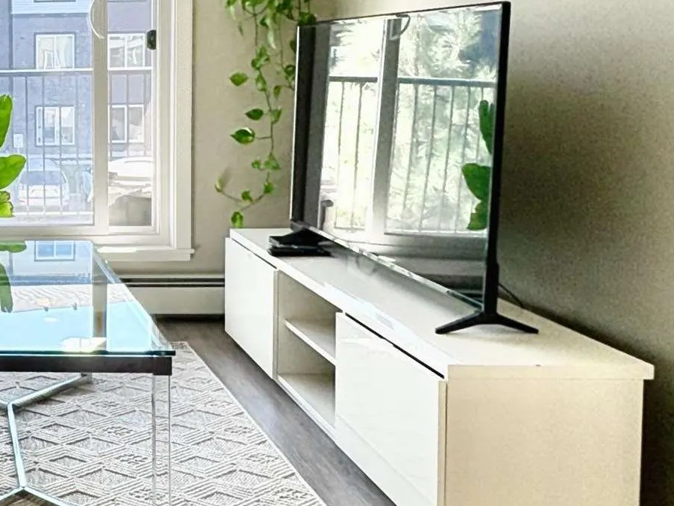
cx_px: -111
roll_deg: +1.6
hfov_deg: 33.3
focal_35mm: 48
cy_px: 123
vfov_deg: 29.8
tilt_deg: -3.1
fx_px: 935
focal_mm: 2.22
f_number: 2.2
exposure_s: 1/127
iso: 64
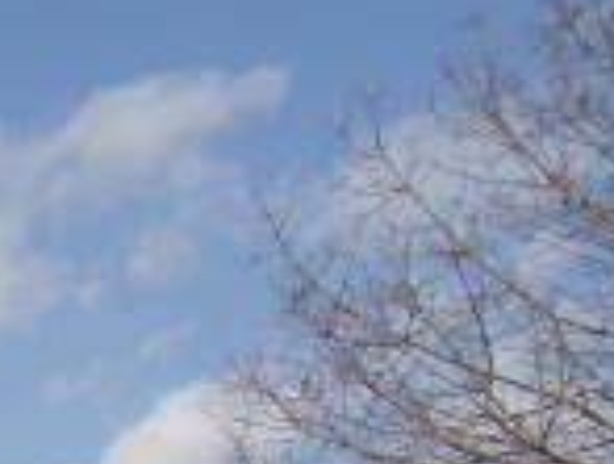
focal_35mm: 191
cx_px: -501
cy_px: 915
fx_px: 3396
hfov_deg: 9.8
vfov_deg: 7.5
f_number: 7.1
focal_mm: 6
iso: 80
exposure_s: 1/320
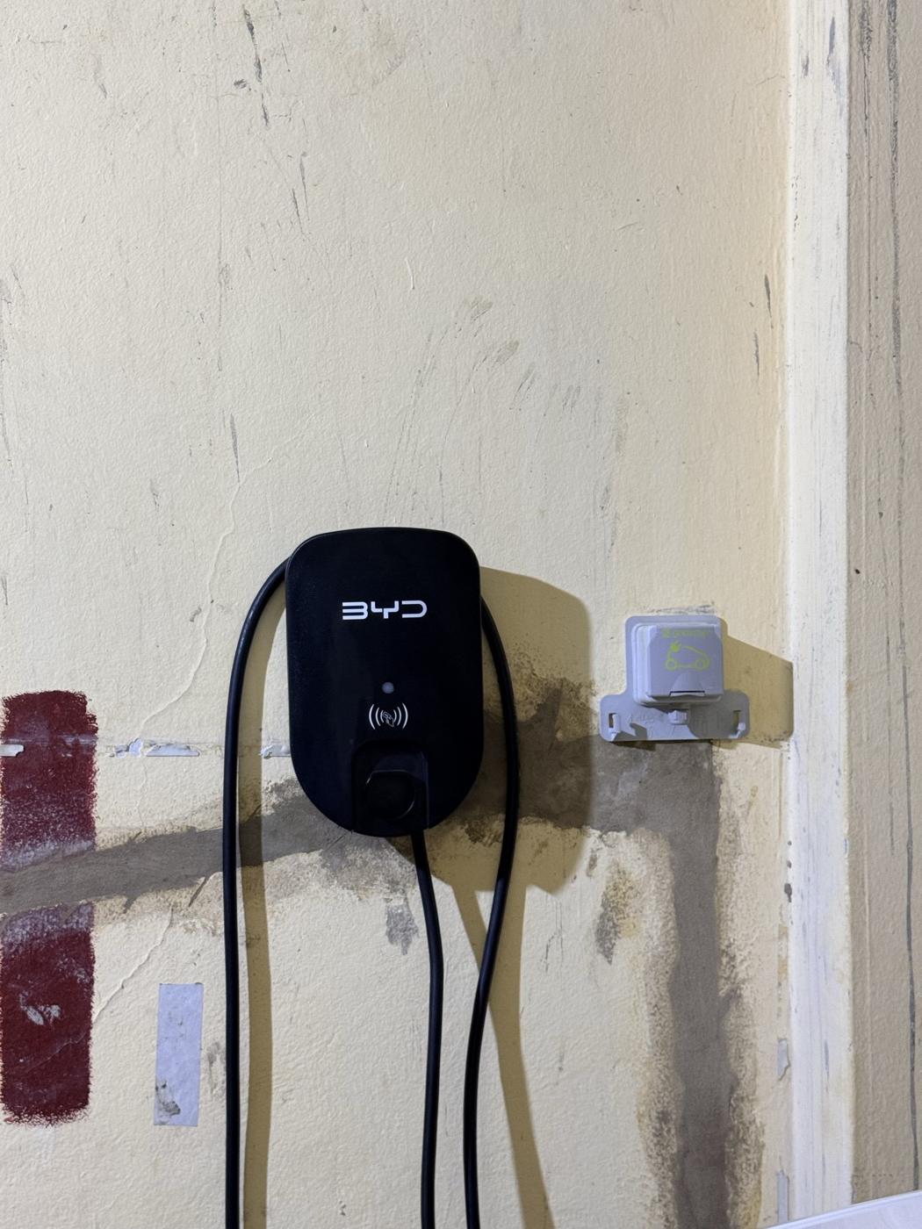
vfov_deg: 39.7
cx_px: 461
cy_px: 614
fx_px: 1705
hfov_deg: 30.3
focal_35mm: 48
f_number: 1.78
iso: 100
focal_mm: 6.76
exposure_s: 1/50
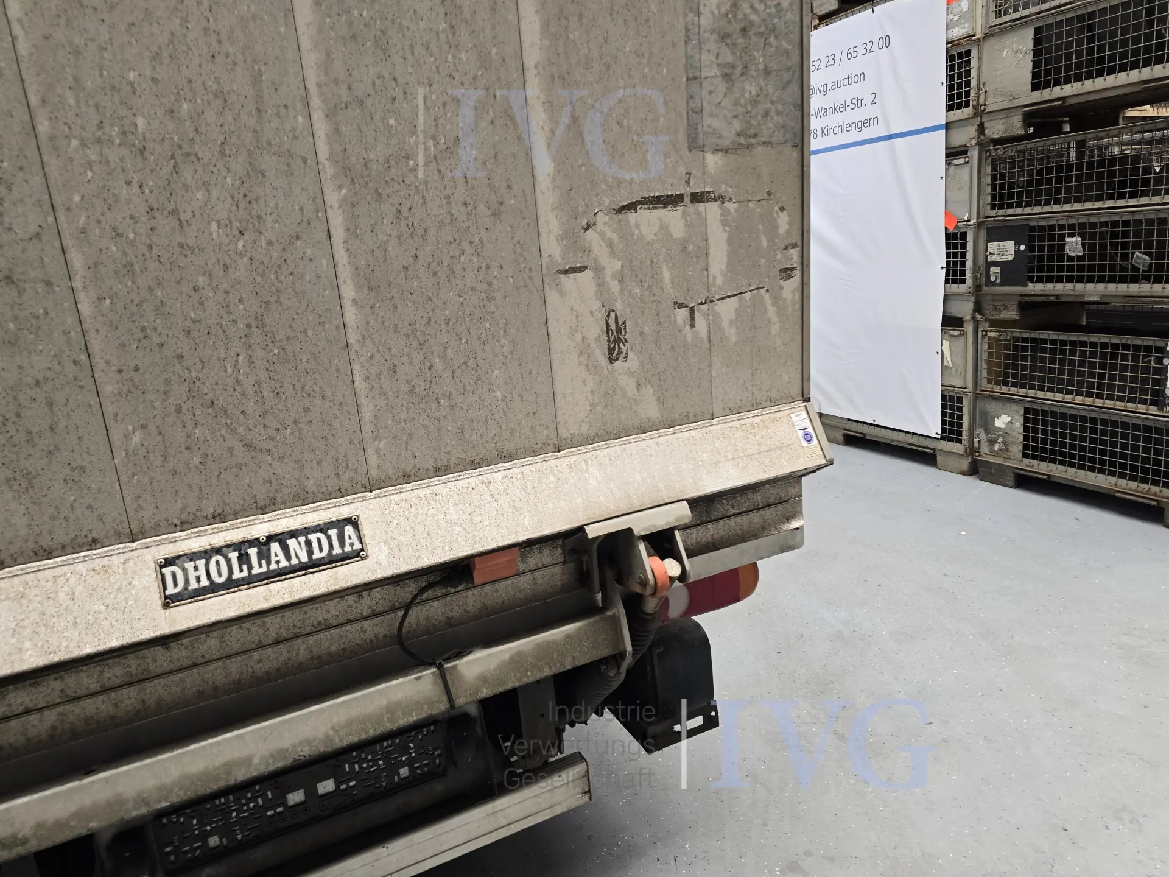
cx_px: 584
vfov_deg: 58.9
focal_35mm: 23
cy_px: 438
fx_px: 777
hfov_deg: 73.9
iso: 125
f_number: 1.7
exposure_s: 1/100
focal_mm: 6.3
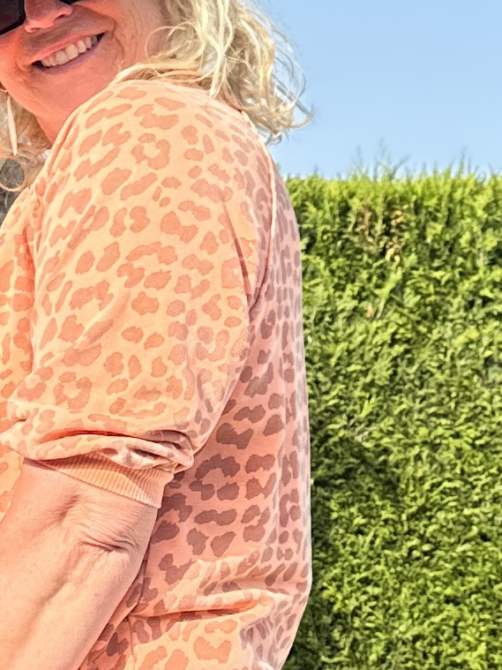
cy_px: 416
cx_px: 15
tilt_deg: -1.5
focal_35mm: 53
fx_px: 1025
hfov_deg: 26.2
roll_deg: -0.5
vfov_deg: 36.0
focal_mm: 6.86
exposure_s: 1/1639
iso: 80
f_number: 1.78
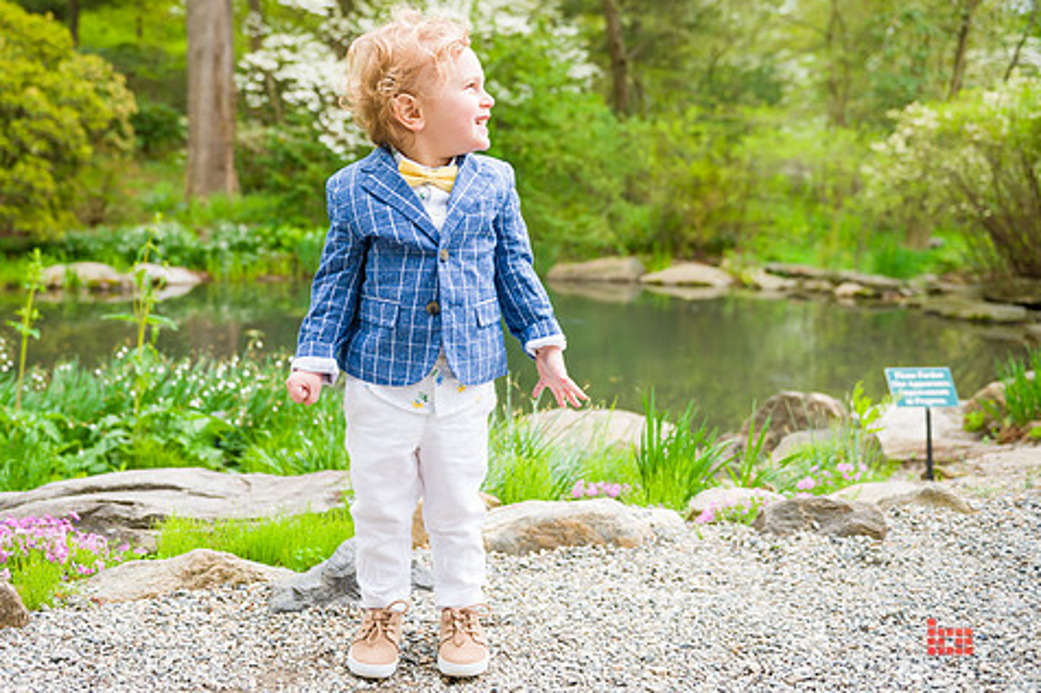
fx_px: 1127
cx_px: 448
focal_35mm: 39
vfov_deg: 34.2
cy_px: 310
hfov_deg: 49.4
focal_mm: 32
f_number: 3.5
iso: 200
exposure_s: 1/320
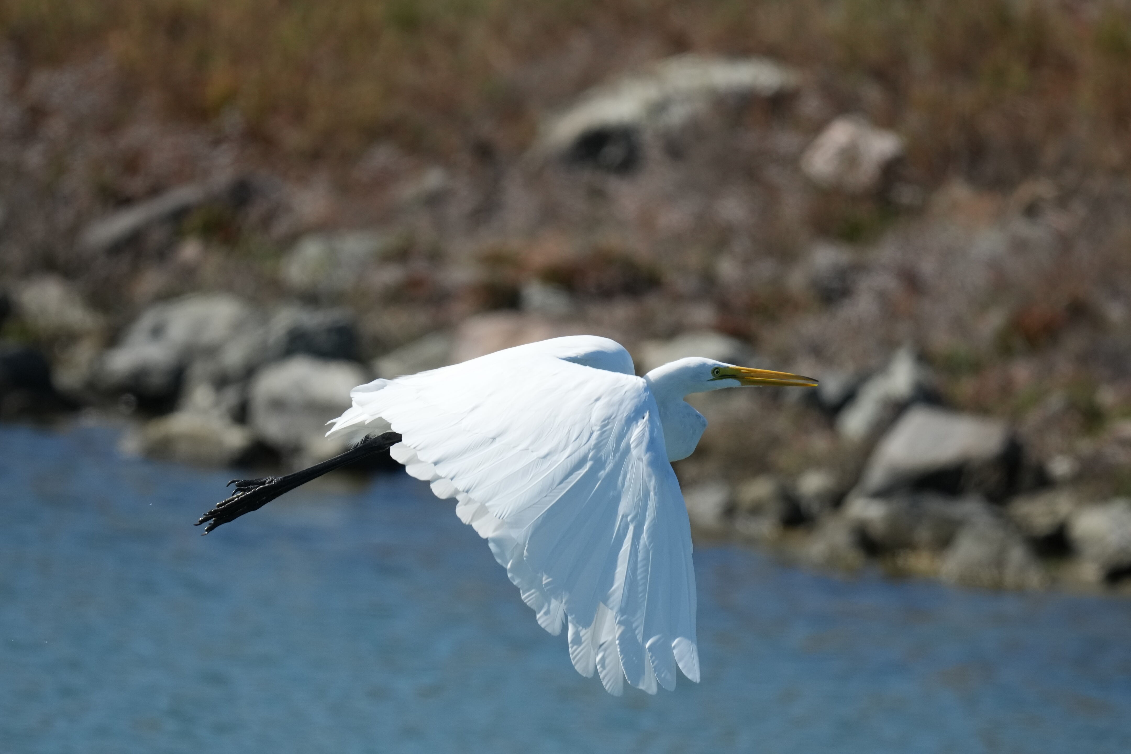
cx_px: 566
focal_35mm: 840
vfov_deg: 1.6
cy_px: 377
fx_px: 26388
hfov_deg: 2.5
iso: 800
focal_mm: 560
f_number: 6.3
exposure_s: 1/3200
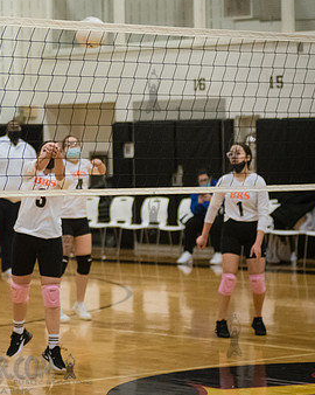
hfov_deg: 10.0
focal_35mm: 154
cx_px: 4
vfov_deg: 12.5
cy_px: 126
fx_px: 1796
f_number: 3.2
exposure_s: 1/400
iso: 5000
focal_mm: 80
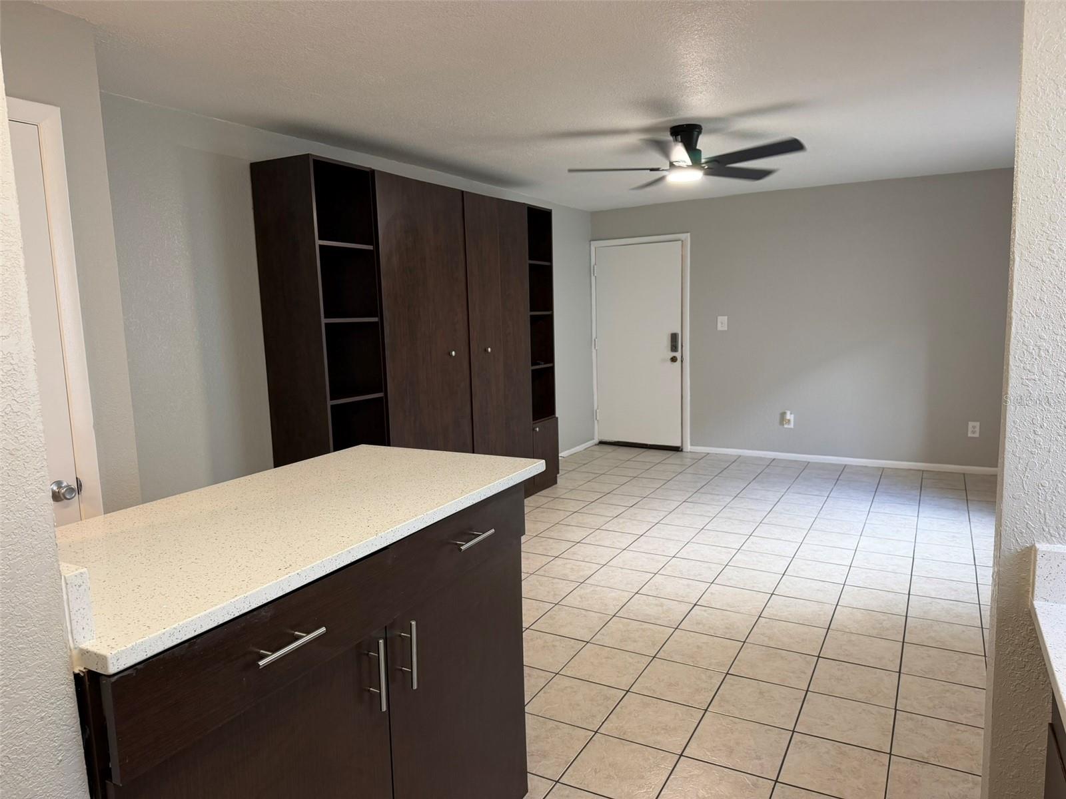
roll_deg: +1.9
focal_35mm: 24
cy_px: 400
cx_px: 533
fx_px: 739
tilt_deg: -7.3
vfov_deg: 56.8
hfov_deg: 71.6
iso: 160
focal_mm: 6.76
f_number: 1.78
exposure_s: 1/60
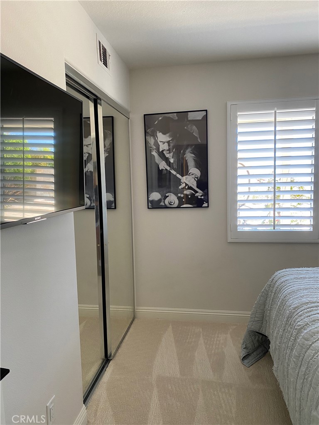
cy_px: 212
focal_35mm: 26
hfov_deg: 53.1
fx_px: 319
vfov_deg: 67.3
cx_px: 160
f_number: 1.8
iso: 125
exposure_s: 1/88
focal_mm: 4.25
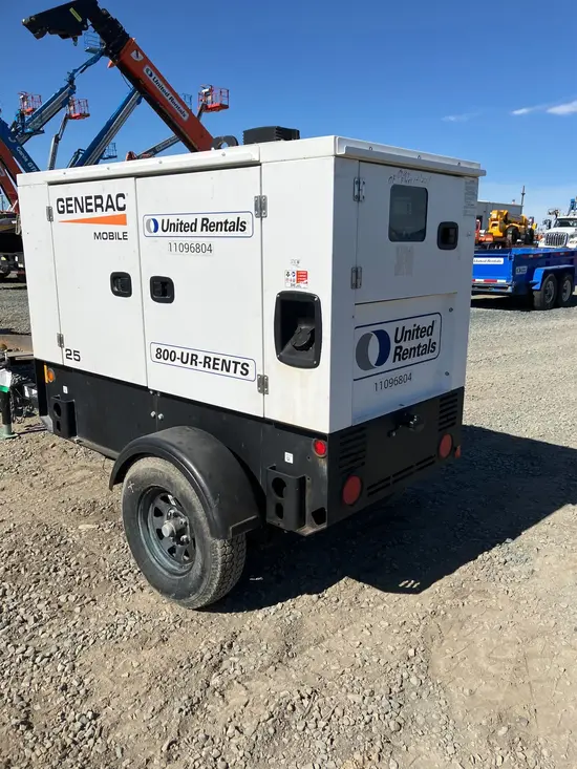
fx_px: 622
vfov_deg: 63.4
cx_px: 288
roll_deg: -2.6
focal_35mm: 28
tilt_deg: -12.1
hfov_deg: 49.8
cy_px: 384
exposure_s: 1/4049
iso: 32
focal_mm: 3.99
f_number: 1.8
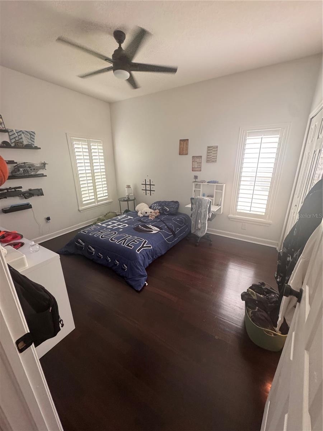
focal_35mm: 14
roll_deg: +0.1
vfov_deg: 102.1
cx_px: 162
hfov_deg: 85.7
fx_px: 174
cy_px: 216
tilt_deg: -18.7
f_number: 2.2
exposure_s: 1/65
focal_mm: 2.22
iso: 320
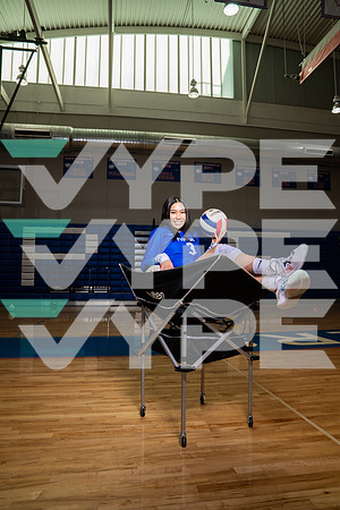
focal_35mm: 24
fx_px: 340
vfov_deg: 73.7
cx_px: 170
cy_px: 255
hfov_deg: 53.1
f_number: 8
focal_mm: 24
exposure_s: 1/250
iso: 400
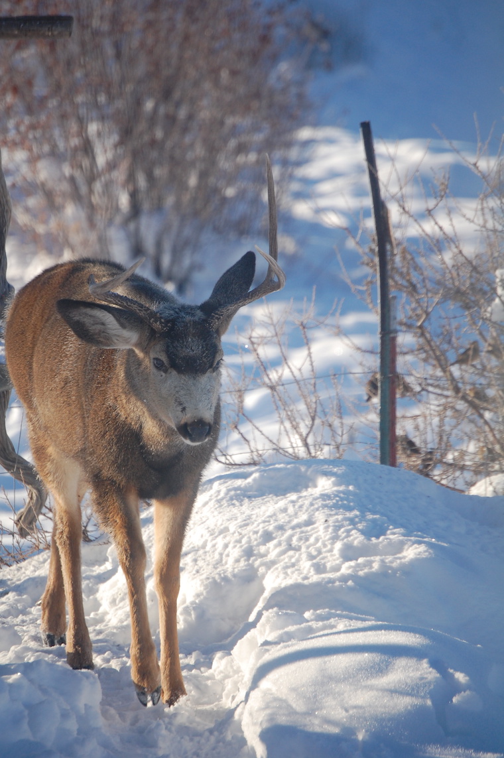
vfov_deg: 7.9
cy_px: 379
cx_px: 252
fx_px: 5522
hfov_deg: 5.2
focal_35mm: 262
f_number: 5.6
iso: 400
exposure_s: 1/1250
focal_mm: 175
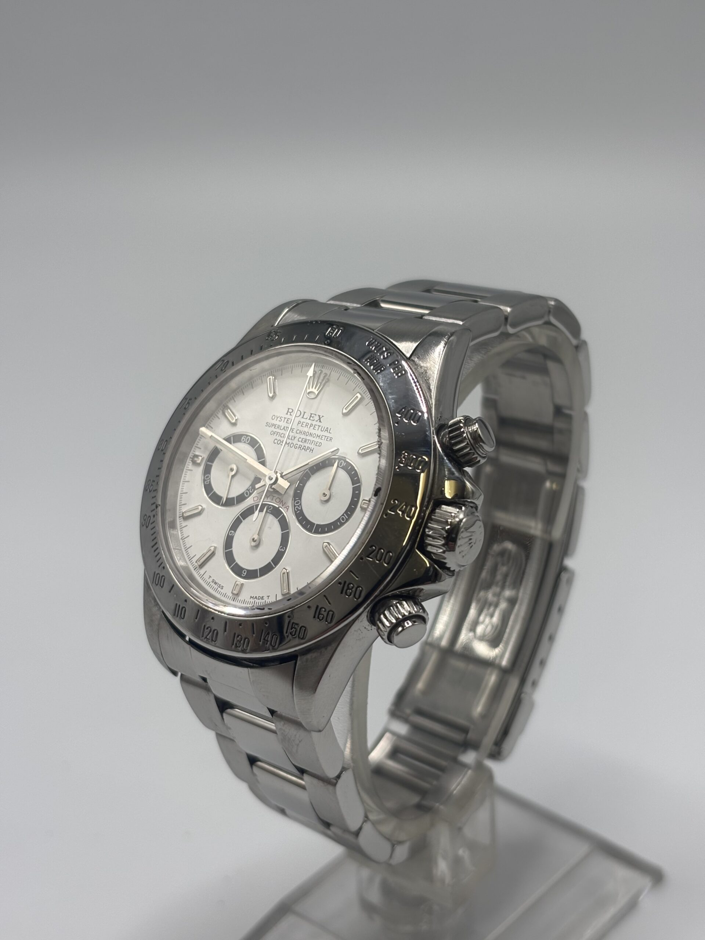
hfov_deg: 28.0
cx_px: 352
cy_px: 470
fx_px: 1412
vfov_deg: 36.8
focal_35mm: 52
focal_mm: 5.96
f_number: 1.6
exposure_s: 1/121
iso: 25
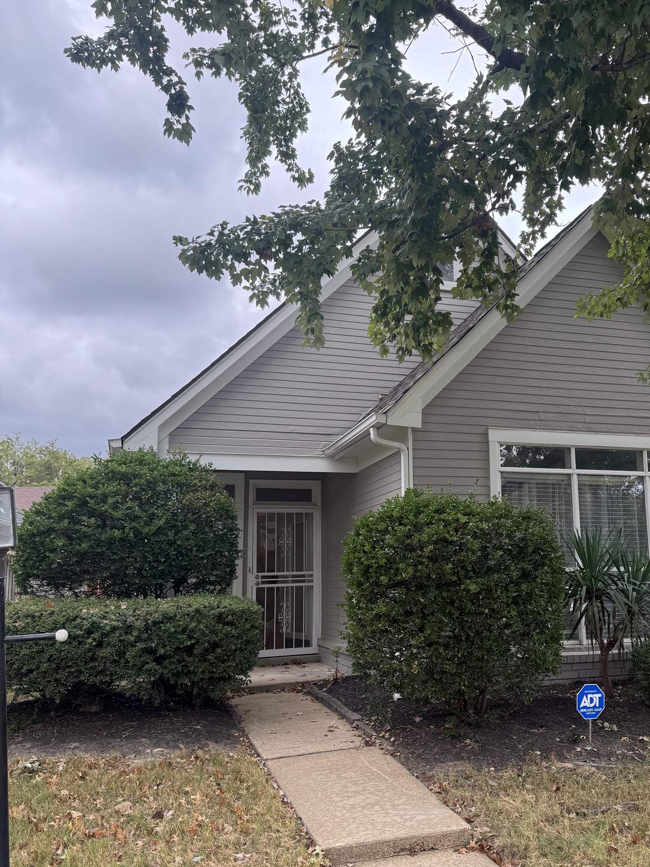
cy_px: 456
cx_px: 417
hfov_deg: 45.0
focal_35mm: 31
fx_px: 776
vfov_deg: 58.3
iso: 80
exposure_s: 1/567
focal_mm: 6.76
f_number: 1.78
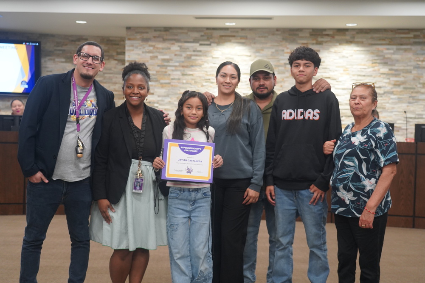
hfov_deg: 43.6
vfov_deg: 29.9
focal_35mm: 45
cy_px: 141
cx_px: 210
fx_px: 531
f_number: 4
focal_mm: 44
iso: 3200
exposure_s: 1/160
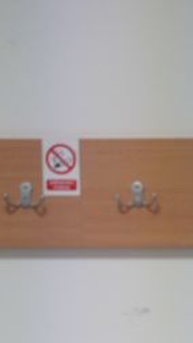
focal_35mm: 309
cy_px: 584
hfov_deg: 3.9
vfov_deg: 6.8
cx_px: 264
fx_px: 2808
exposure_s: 1/200
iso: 1250
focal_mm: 50
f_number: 3.2
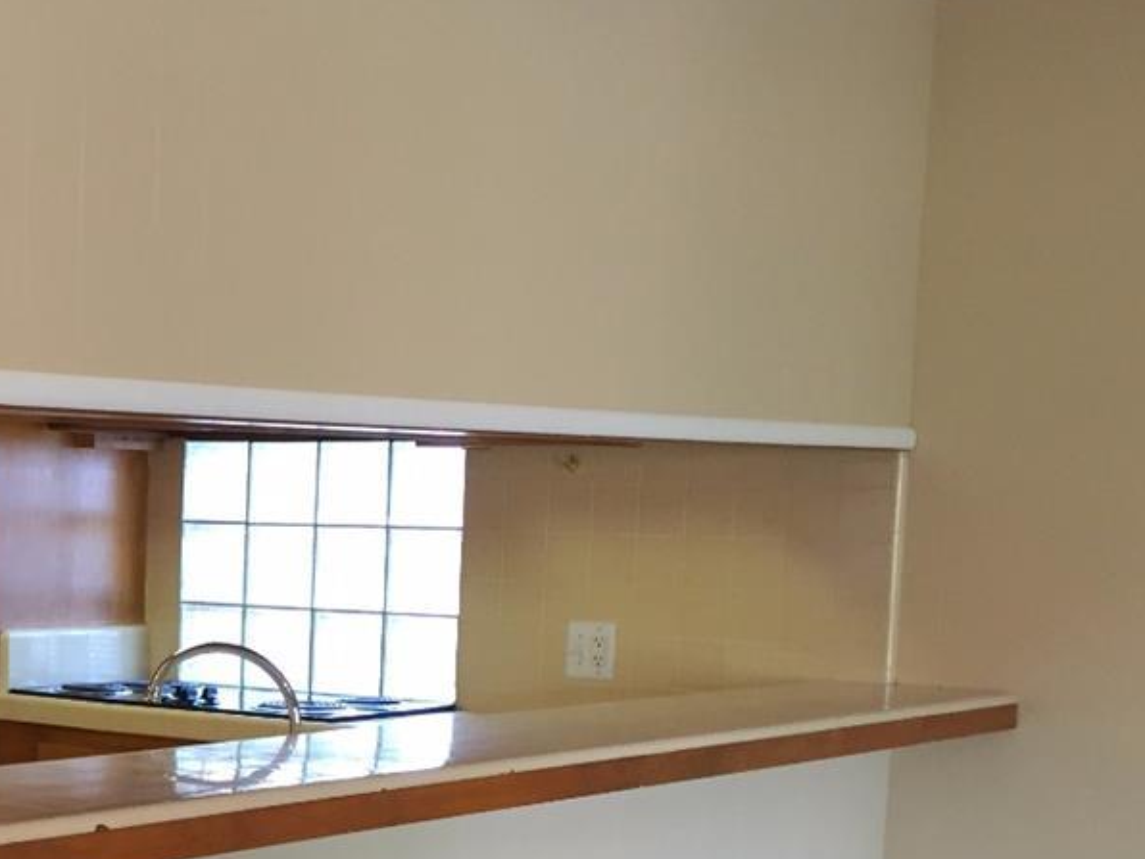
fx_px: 2415
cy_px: 761
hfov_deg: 25.1
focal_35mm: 73
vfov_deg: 19.8
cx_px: -56
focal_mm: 4.15
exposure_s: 1/30
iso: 100
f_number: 2.2
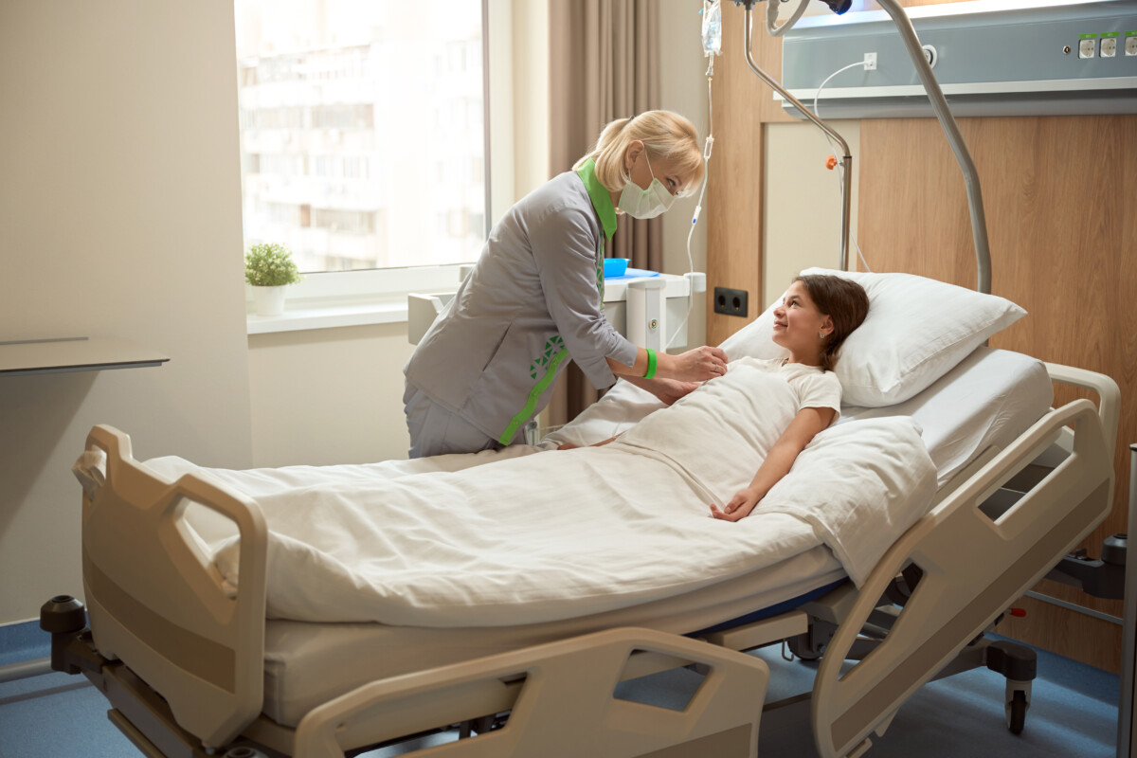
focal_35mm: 46
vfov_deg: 29.2
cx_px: 568
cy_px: 379
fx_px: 1456
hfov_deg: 42.7
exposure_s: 1/250
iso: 500
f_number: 2.8
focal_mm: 46.1
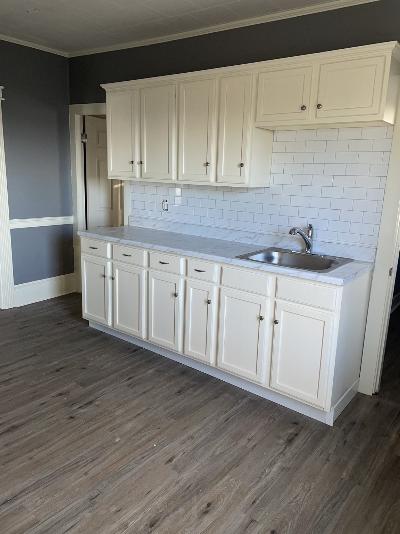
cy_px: 267
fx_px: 401
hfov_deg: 53.1
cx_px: 200
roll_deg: -1.9
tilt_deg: -12.4
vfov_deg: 67.3
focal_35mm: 26
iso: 40
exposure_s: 1/33
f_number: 1.6
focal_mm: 4.2
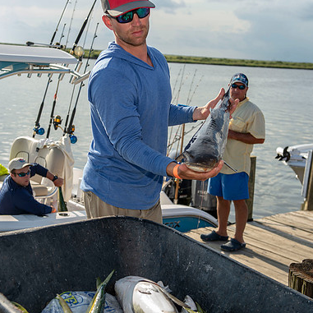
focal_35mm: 62
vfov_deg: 27.7
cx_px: 141
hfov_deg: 27.7
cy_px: 157
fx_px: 634
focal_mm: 48
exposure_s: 1/250
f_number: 5
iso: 50
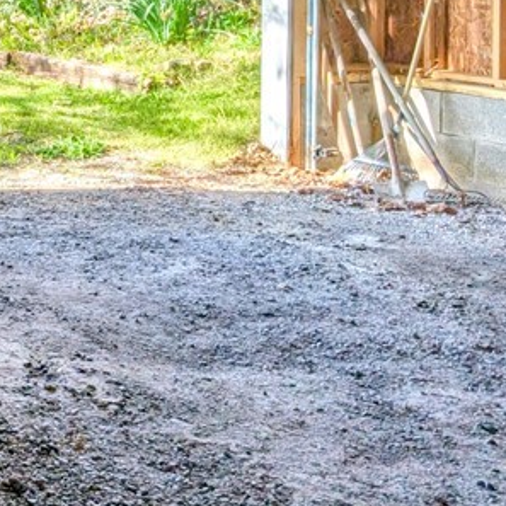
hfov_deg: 19.1
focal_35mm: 73
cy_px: -9
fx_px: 1207
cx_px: -358
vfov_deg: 22.7
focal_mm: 6.9
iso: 19
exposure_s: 1/867
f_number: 1.68
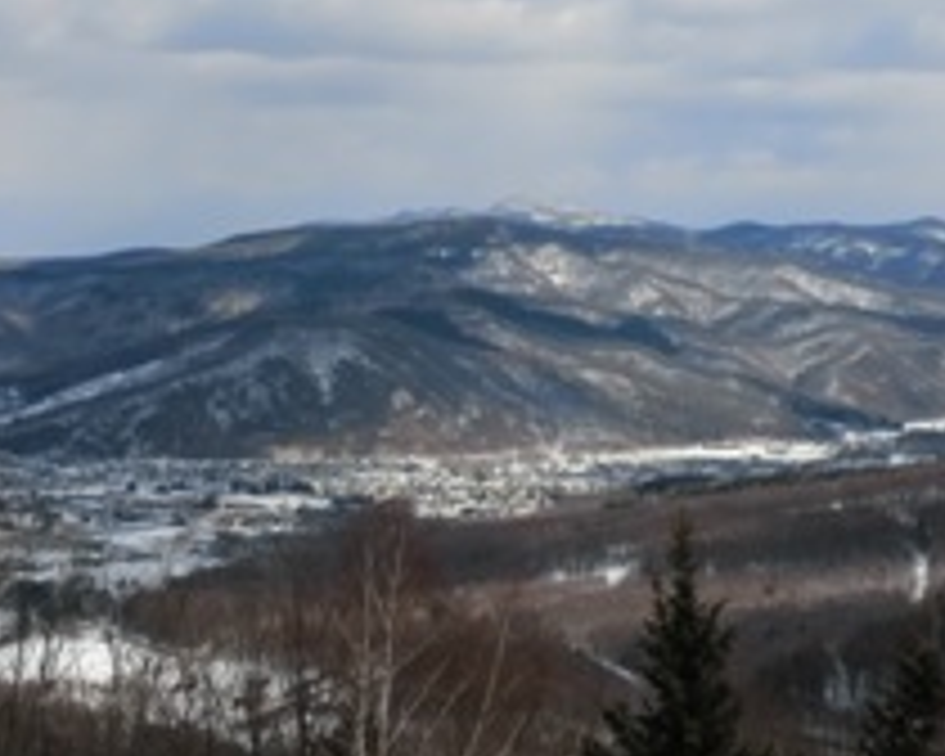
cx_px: 486
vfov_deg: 15.6
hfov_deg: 19.6
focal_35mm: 98
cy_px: 171
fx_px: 2741
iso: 50
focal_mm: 8.46
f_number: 9.6
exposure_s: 1/200
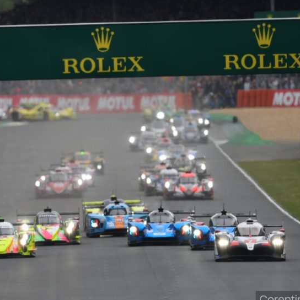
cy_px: 178
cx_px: 56
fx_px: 11766
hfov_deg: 1.5
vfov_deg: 1.5
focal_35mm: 1200
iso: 320
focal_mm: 500
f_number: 4
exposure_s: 1/3200
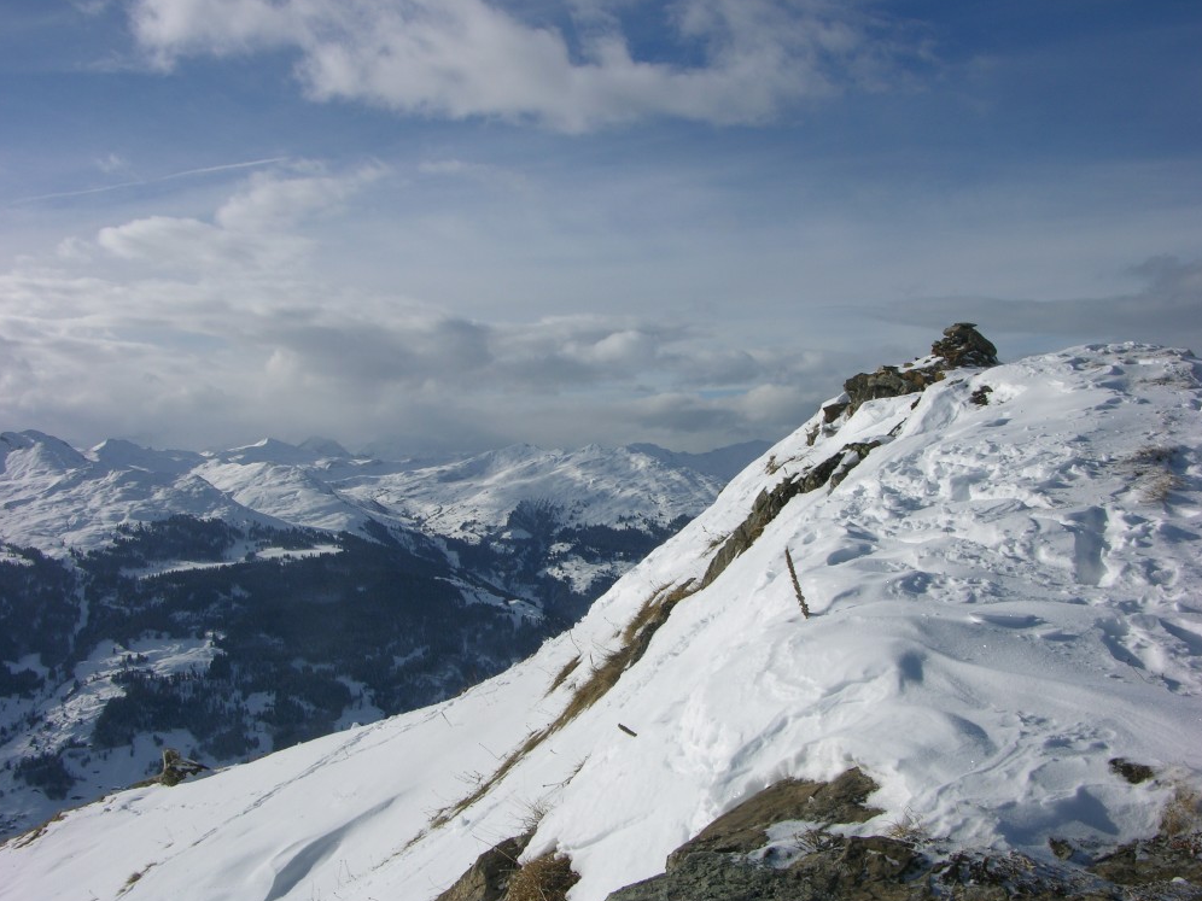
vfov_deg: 39.7
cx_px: 593
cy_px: 452
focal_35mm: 36
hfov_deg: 51.4
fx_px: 1250
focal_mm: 8.9
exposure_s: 1/416
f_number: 8
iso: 50
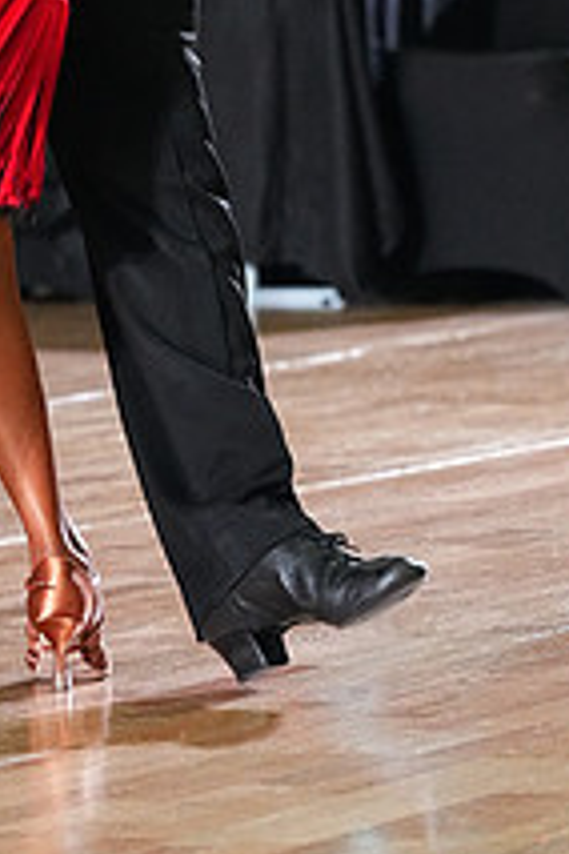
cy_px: -233
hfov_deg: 3.7
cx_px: -6
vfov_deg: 5.6
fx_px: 8724
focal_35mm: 368
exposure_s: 1/400
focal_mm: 135
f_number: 4.5
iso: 8000
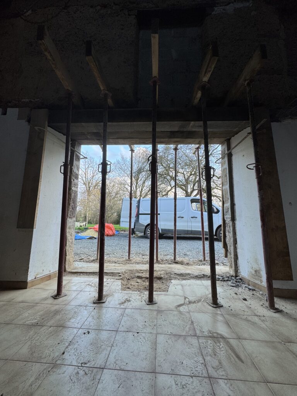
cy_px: 198
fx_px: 160
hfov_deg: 85.7
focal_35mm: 14
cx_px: 148
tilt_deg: +6.7
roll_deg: -0.8
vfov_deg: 102.1
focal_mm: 2.22
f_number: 2.2
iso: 64
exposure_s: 1/99
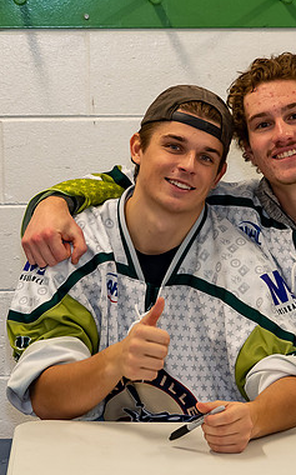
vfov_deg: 12.5
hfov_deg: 7.8
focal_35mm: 167
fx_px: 2159
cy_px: 223
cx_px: 289
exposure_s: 1/160
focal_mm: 52
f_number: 3.5
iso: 1250
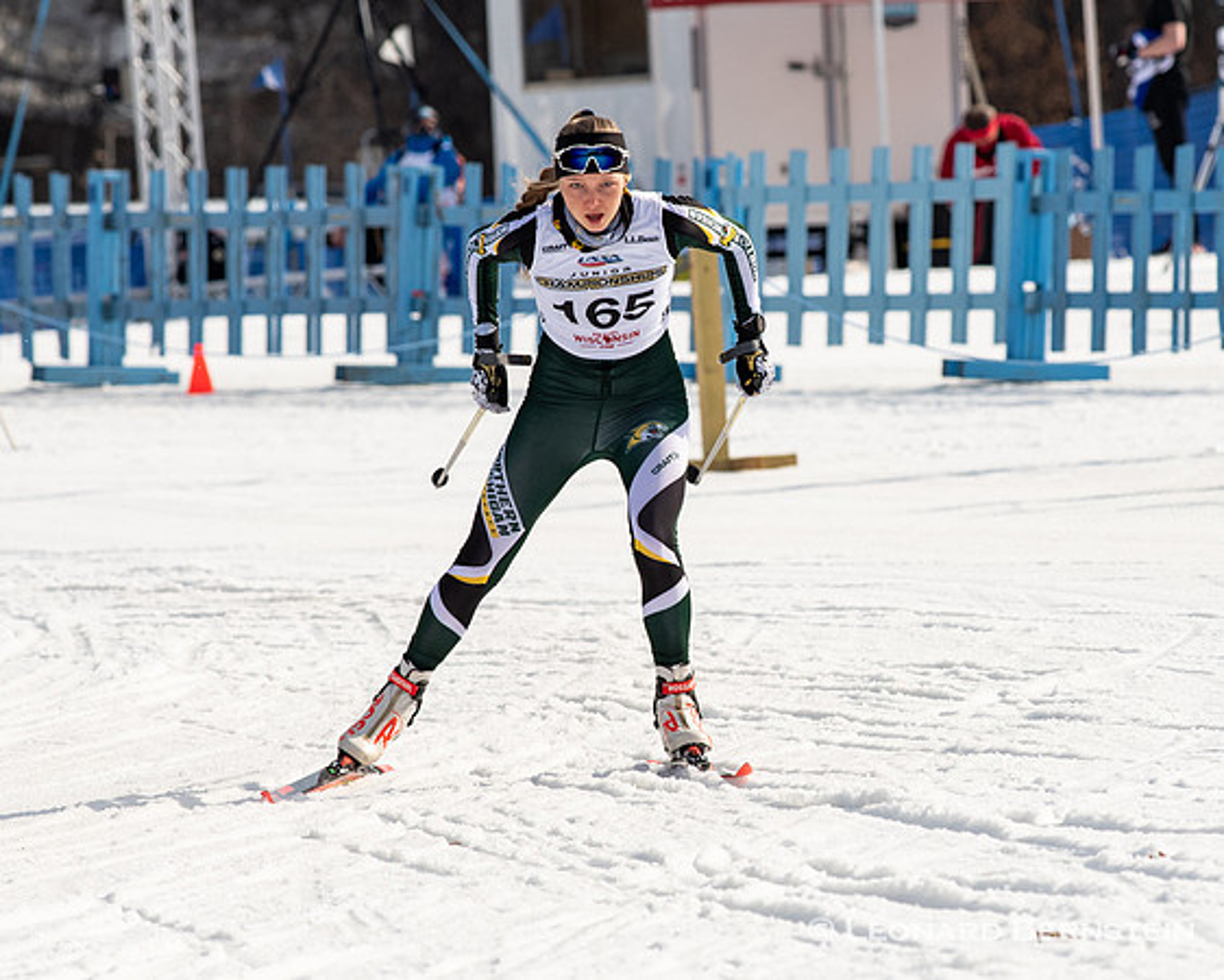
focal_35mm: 529
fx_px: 19155
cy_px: 511
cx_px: 739
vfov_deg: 2.9
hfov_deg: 3.7
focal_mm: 300
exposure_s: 1/1250
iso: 400
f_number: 9
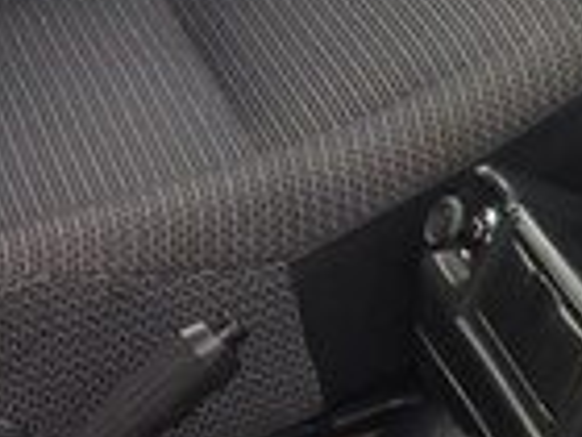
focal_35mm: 137
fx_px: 2303
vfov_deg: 10.5
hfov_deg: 13.1
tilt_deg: -22.3
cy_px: -169
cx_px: 1010
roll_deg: +0.5
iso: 50
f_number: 2.2
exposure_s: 1/50
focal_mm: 4.15
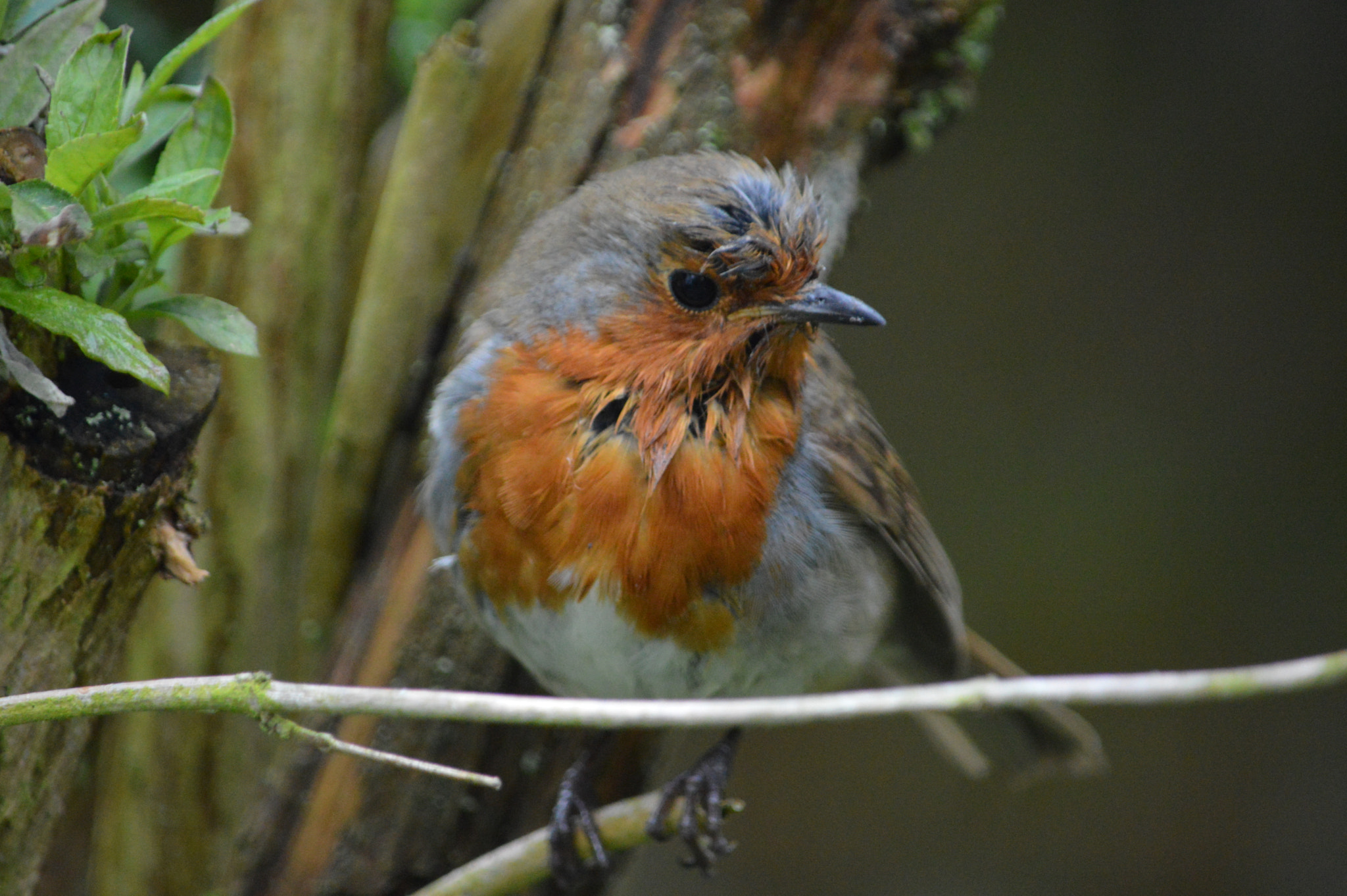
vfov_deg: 3.1
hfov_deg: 4.6
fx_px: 16824
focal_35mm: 450
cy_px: 448
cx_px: 674
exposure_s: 1/160
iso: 3200
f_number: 5.6
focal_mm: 300
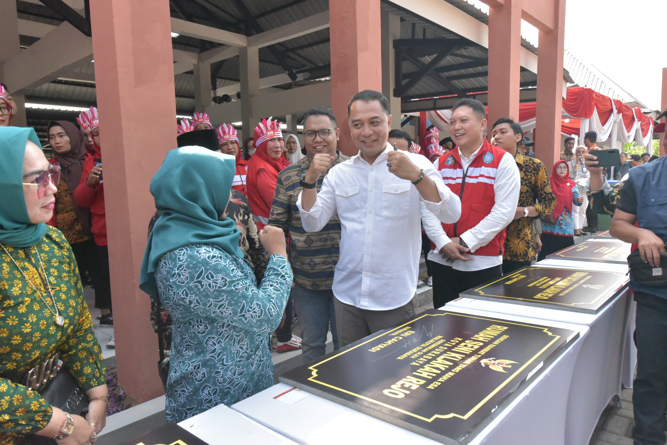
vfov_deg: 51.3
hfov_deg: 71.5
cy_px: 221
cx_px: 327
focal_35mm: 25
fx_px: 463
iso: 5600
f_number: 7.1
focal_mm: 24
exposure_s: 1/4000
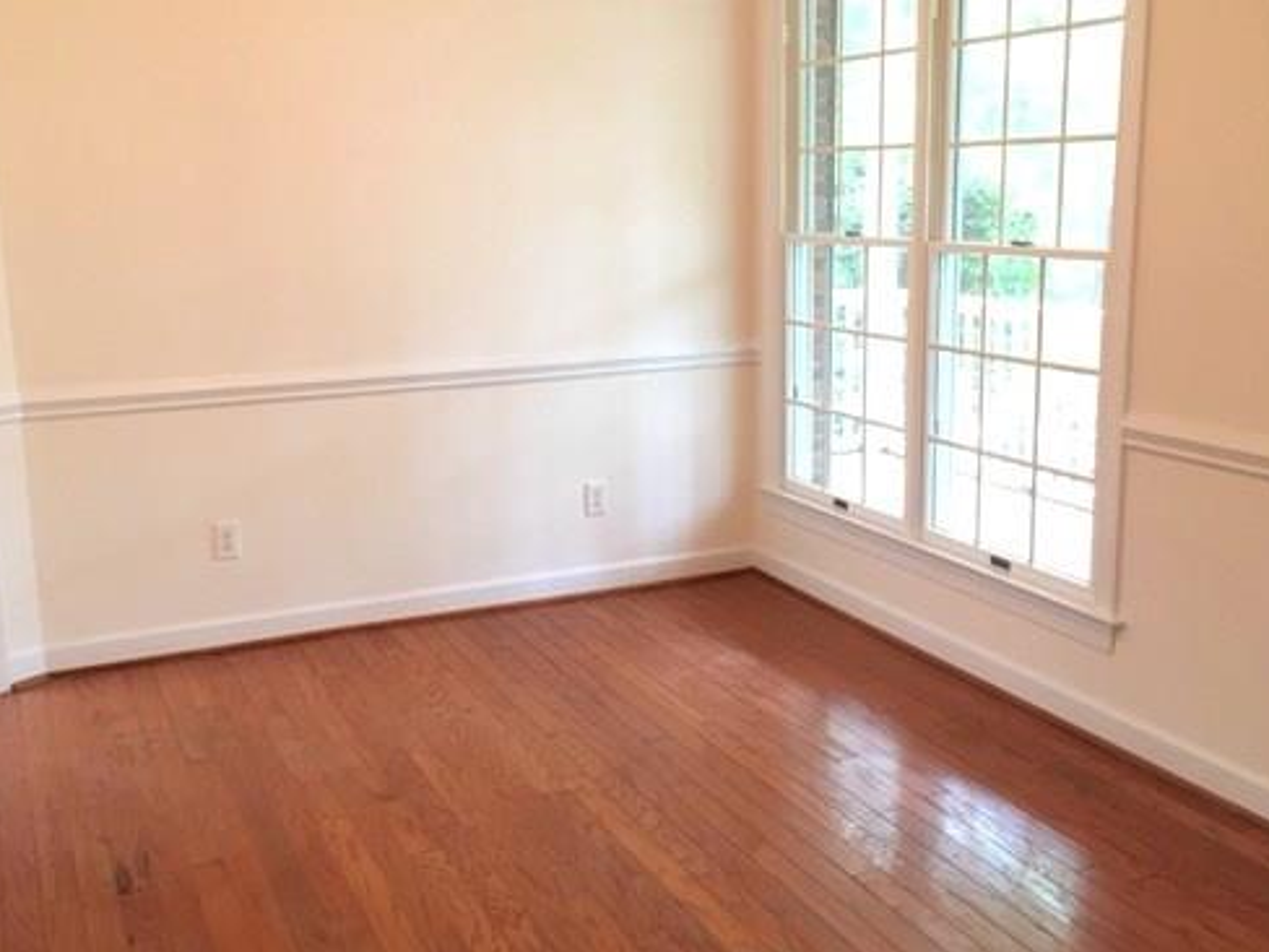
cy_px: 455
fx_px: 1393
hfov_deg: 49.0
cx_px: 637
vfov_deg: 37.7
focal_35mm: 38
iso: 200
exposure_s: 1/15
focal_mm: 4.15
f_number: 2.2
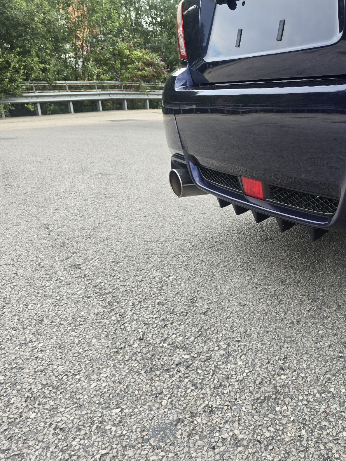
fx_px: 413
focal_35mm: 31
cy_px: 231
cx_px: 300
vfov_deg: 58.4
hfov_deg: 42.3
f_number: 1.7
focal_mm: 6.3
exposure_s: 1/182
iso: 20
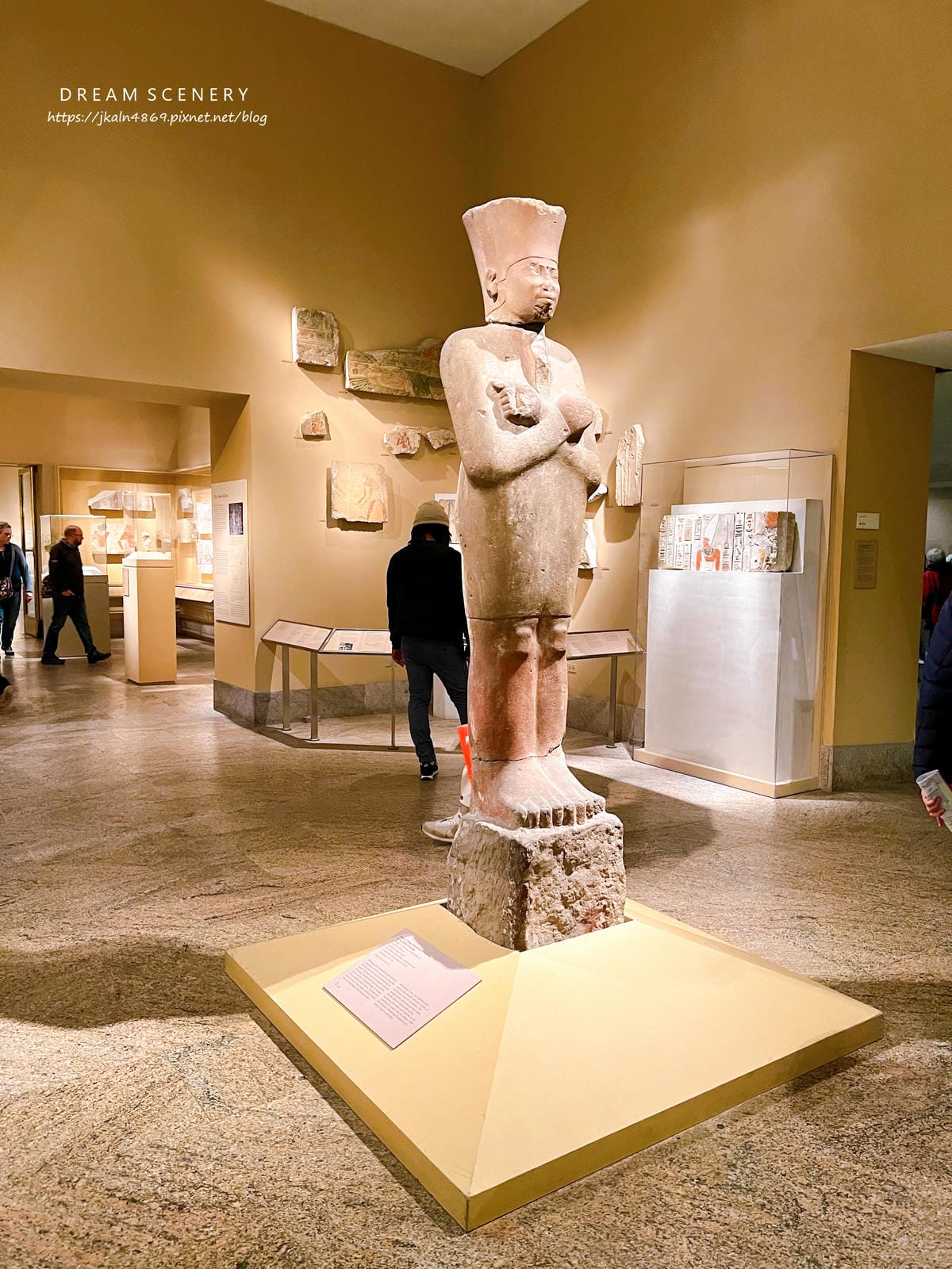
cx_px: 476
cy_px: 634
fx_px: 953
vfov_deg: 67.3
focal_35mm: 26
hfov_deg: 53.1
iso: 400
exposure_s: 1/40
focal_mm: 5.7
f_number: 1.5
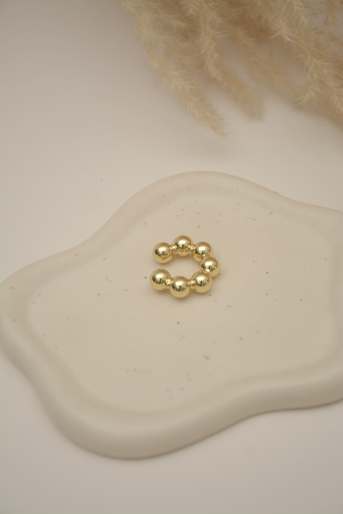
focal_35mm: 90
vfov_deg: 22.6
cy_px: 257
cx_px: 172
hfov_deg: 15.2
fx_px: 1286
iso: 500
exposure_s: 1/640
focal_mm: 60
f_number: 6.3
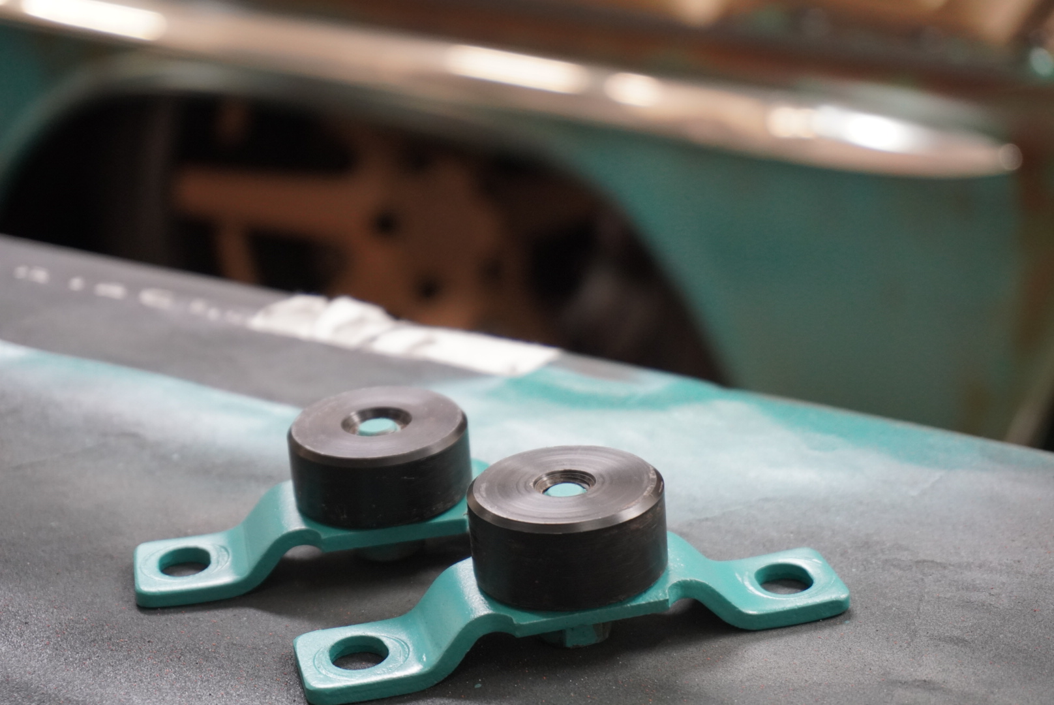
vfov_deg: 18.2
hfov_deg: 27.0
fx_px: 2197
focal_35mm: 75
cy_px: 352
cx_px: 527
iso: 2000
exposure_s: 1/80
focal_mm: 50
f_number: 5.6
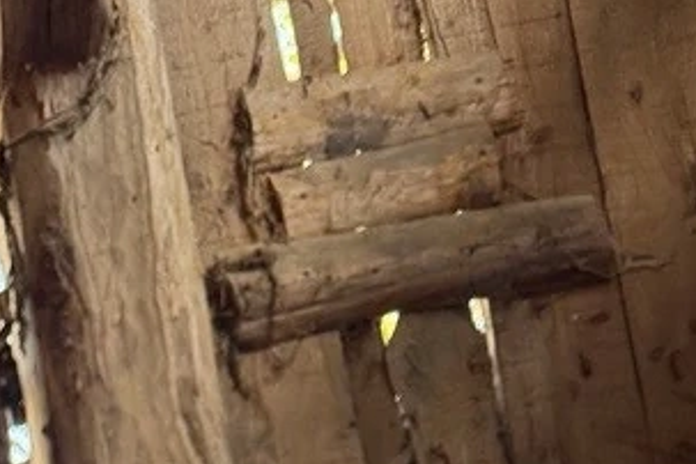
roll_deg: +10.6
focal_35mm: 110
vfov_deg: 9.5
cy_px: 1420
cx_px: -349
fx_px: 2127
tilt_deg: -5.7
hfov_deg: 16.8
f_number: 1.78
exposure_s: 1/123
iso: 125
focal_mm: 6.76
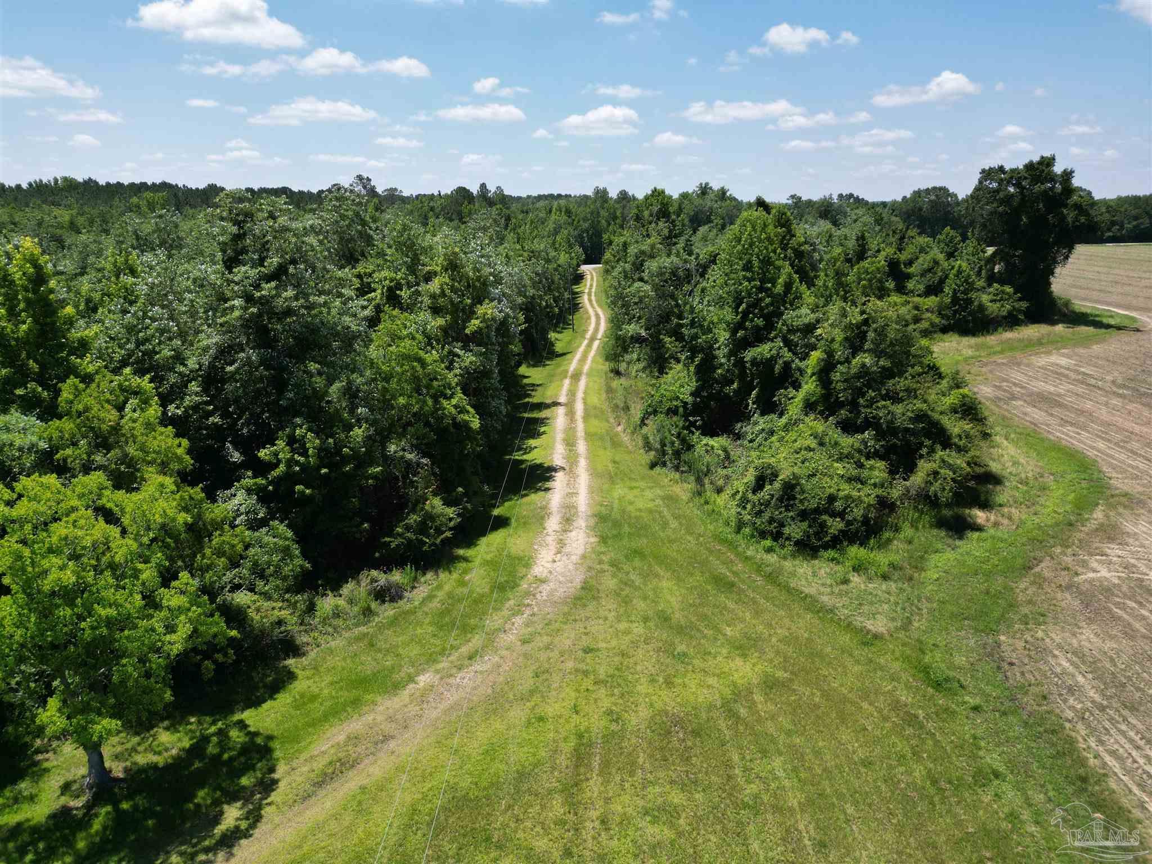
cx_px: 576
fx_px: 799
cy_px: 432
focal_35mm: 24
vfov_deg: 56.8
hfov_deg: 71.6
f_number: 1.7
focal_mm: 6.72
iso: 110
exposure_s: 1/2500
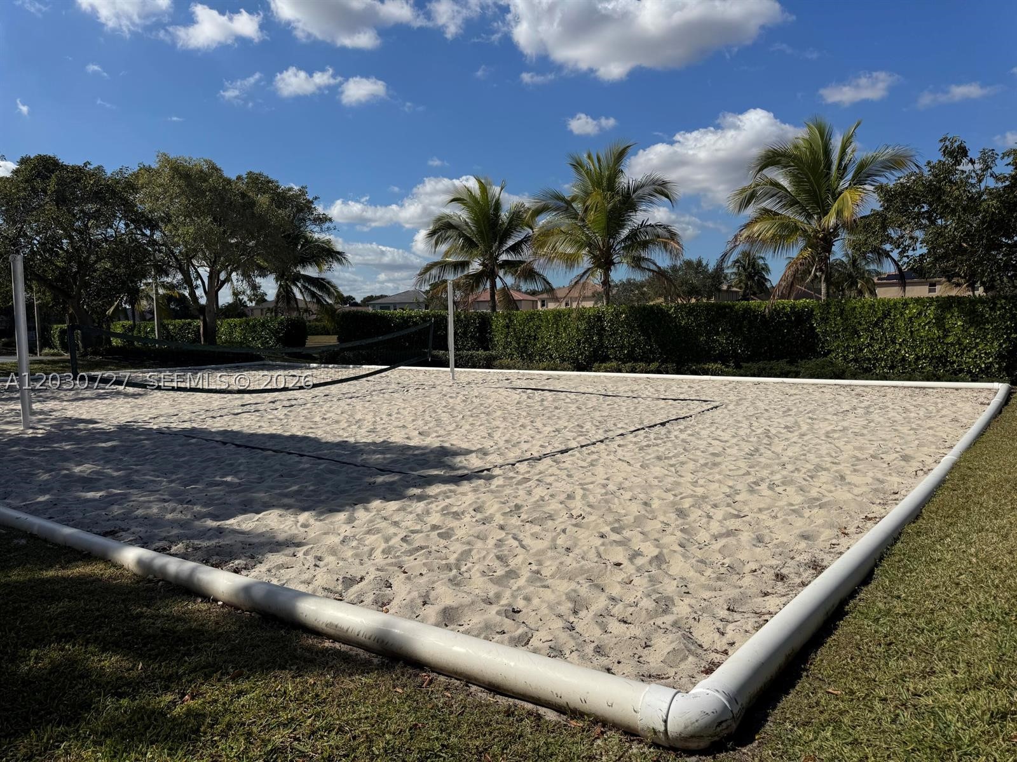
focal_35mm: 24
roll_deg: +1.0
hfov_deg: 71.6
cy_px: 381
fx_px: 705
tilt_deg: -5.2
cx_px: 508
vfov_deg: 56.8
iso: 80
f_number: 1.78
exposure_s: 1/12346
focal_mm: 6.76
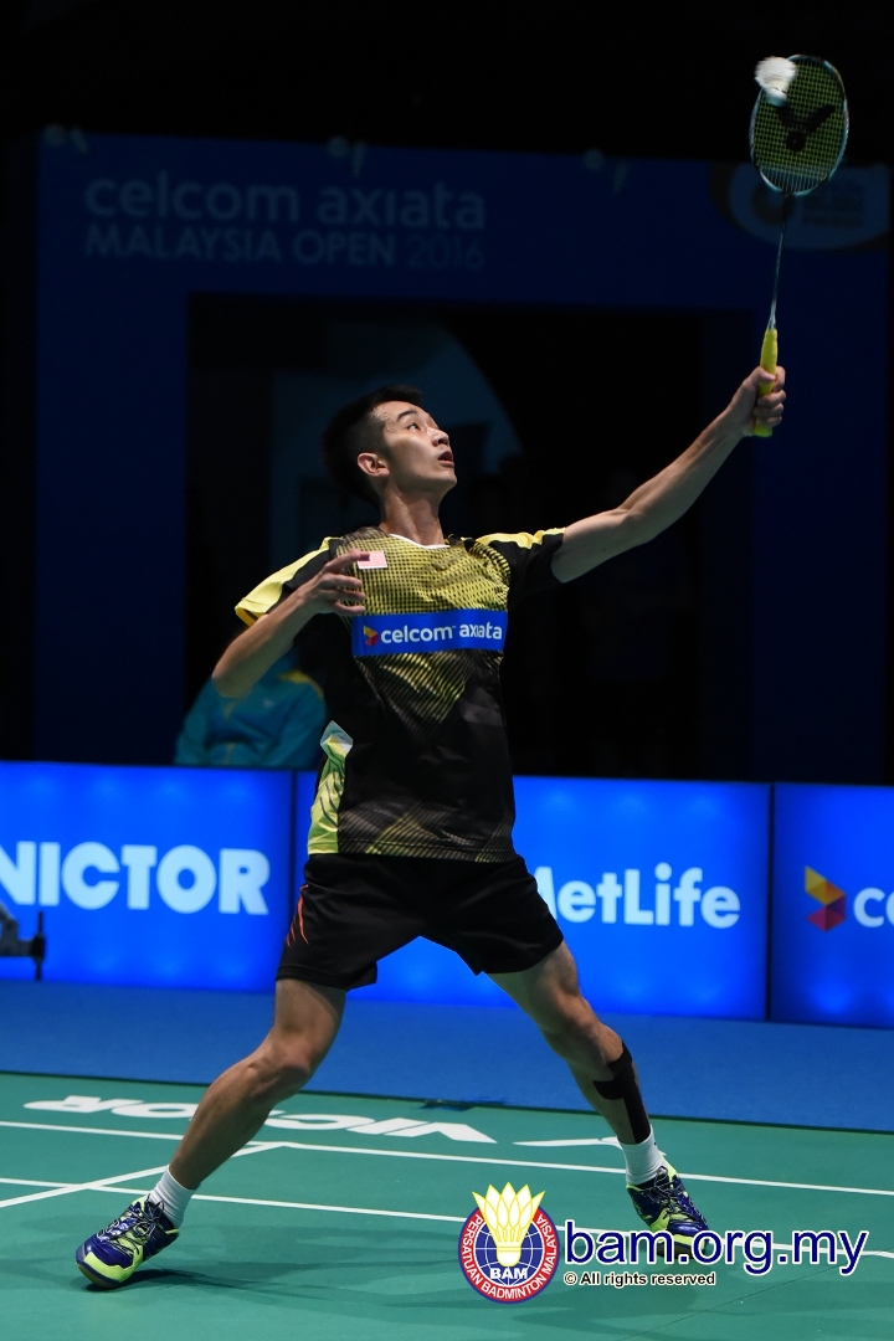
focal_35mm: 86
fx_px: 3203
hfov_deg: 15.9
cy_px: 670
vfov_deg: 23.6
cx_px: 447
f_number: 2.8
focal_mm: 86
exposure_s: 1/800
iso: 4000
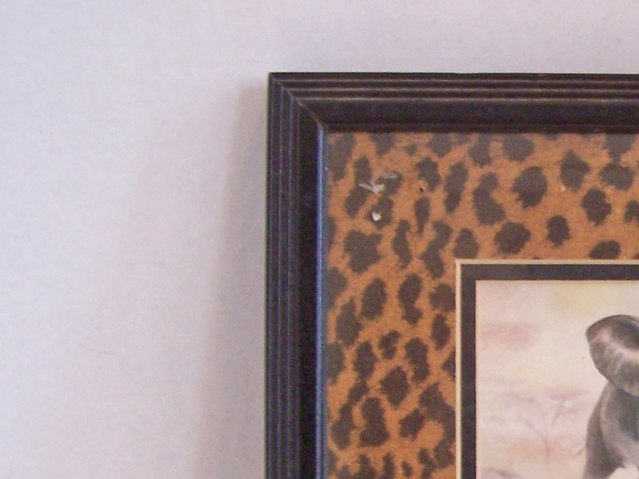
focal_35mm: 95
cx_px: 718
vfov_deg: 15.5
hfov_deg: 19.7
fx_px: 1754
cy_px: 346
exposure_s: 1/10
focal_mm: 6.3
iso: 140
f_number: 2.8
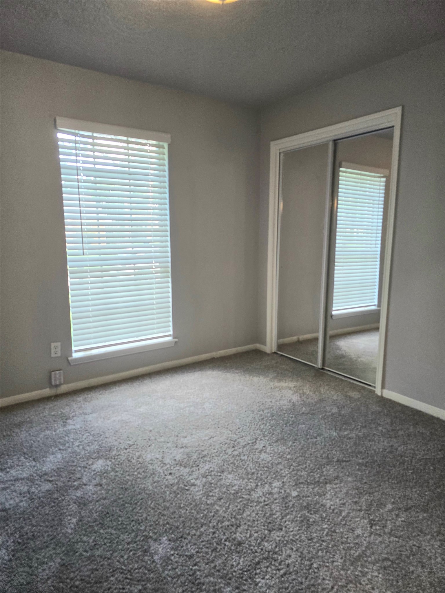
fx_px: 394
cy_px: 296
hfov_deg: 58.9
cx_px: 222
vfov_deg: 73.9
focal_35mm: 23
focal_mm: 6.3
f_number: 1.7
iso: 250
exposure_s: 1/120
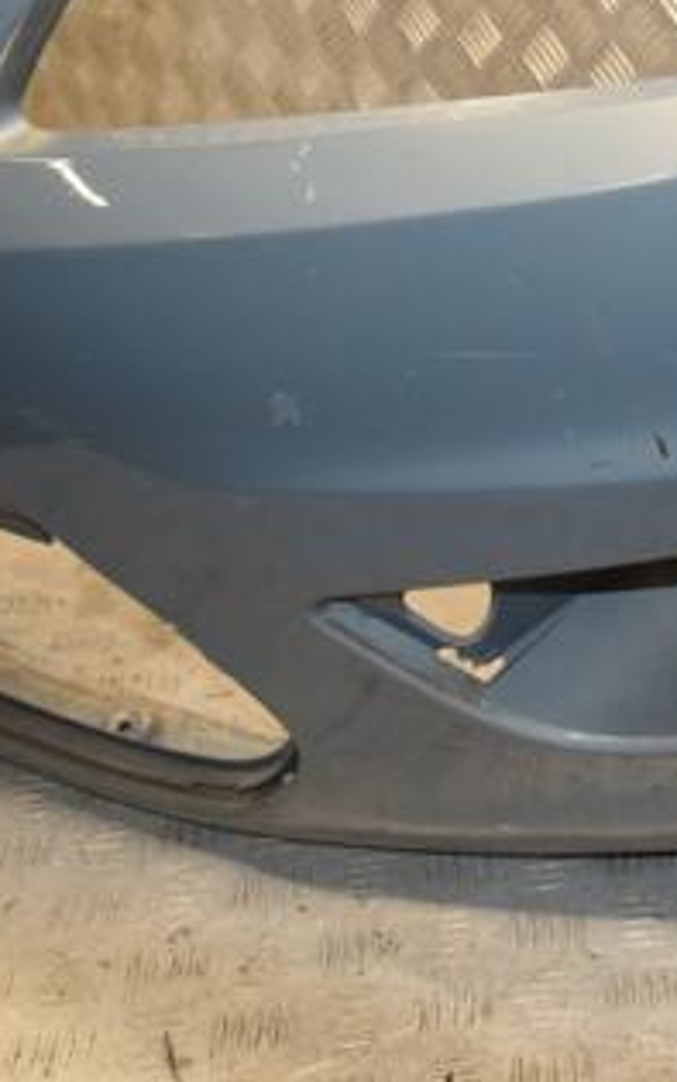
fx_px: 1888
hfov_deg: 18.9
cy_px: 398
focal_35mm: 64
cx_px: 880
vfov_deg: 31.8
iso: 800
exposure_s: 1/200
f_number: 5
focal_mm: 22
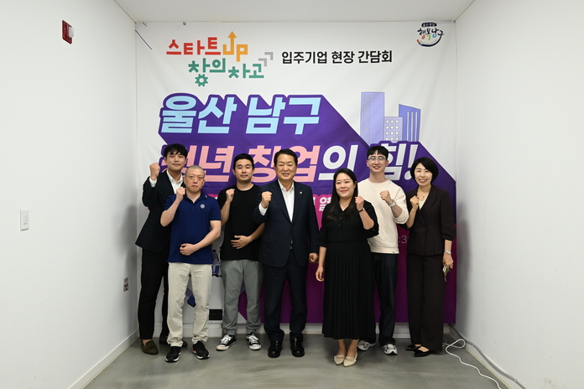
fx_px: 487
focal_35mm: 30
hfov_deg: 61.9
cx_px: 287
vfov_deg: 43.6
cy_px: 194
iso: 3200
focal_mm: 29
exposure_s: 1/250
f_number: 6.3
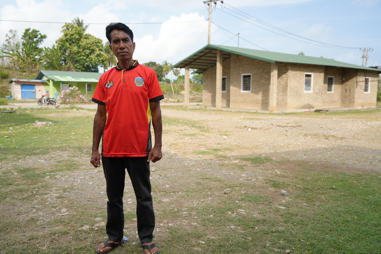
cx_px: 190
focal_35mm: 30
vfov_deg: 43.6
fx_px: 317
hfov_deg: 61.9
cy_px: 127
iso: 100
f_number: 4.5
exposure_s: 1/400
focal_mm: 30
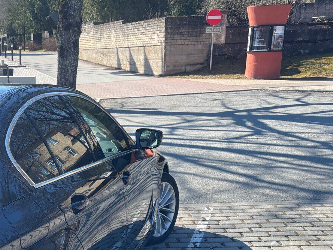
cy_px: 215
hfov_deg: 32.3
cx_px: 40
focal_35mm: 57
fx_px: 548
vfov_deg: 25.1
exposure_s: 1/1295
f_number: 1.6
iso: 50
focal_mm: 5.96
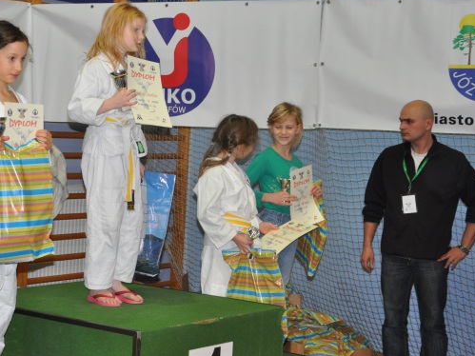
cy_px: 192
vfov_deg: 21.3
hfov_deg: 28.1
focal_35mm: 69
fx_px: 947
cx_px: 192
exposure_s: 1/60
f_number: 4.5
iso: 800
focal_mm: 38
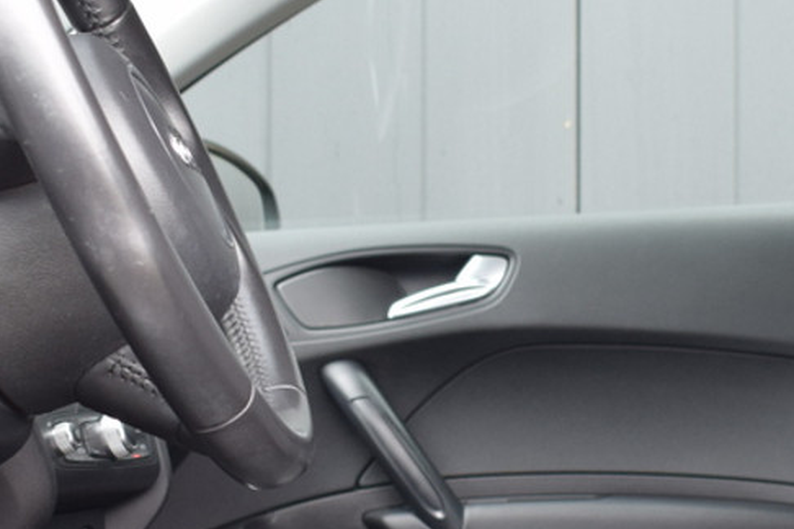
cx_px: 516
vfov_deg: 14.3
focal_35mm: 95
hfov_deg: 21.4
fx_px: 2095
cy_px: 435
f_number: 4.5
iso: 400
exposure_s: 1/80
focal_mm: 22
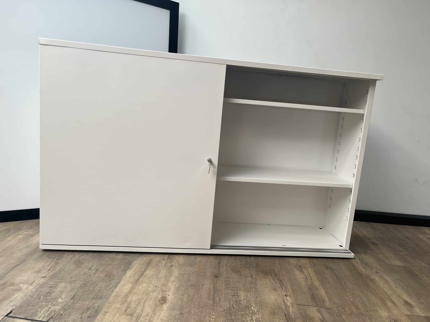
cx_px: 215
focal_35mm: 26
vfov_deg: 53.1
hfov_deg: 67.3
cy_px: 161
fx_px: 323
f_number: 1.6
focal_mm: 5.1
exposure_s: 1/121
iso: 32
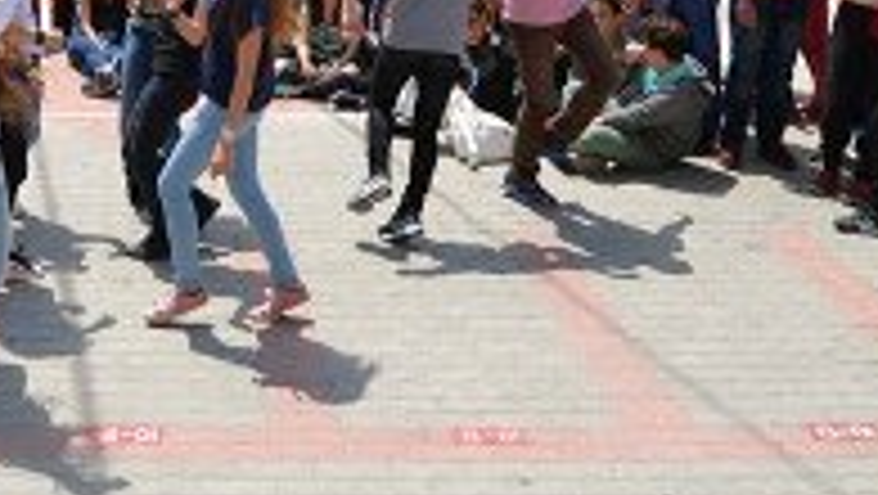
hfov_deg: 31.4
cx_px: 153
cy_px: -97
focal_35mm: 65
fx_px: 1514
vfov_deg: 17.7
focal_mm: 18
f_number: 8
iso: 100
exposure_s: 1/250
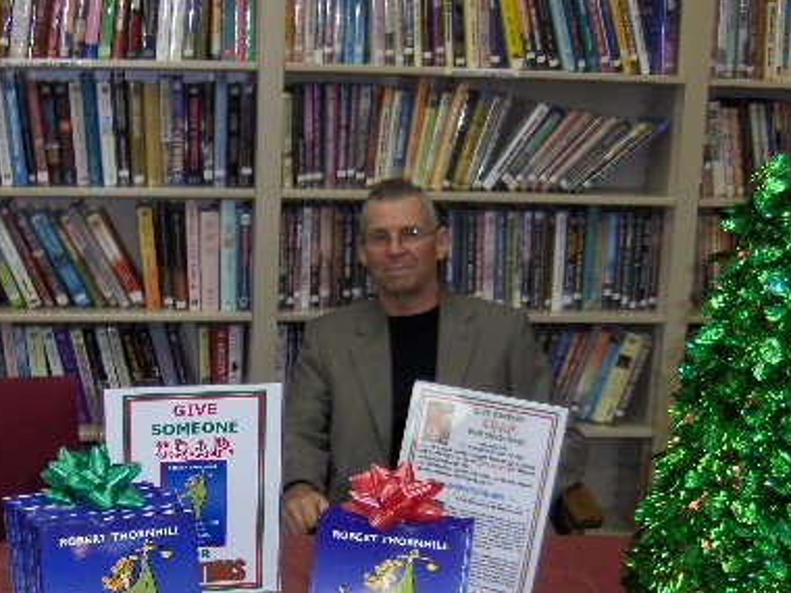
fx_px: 1348
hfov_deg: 32.1
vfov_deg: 24.5
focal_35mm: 59
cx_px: 202
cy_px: 449
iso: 100
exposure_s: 1/60
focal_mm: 7.5
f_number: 2.8
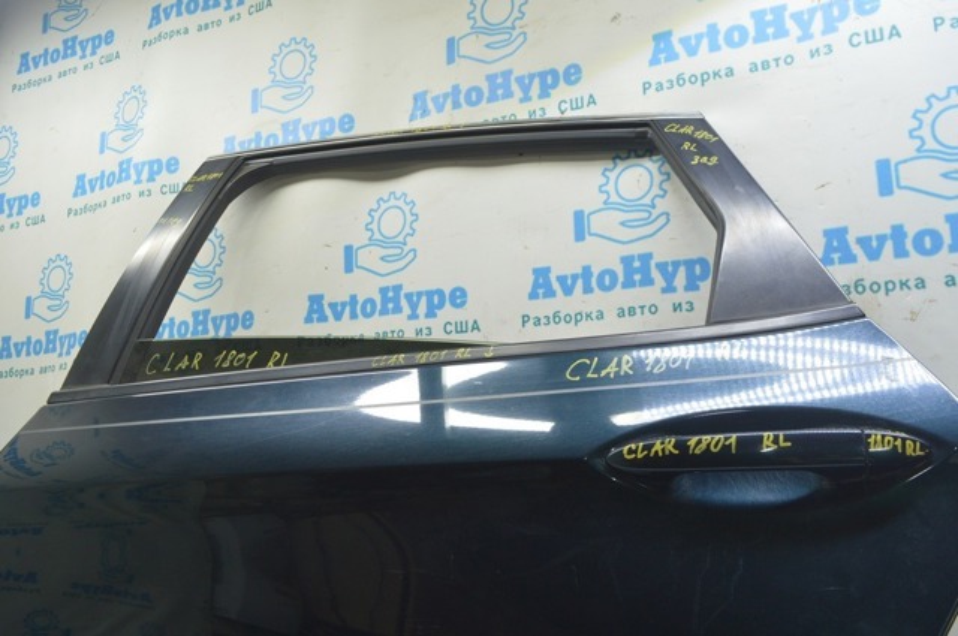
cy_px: 318
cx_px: 479
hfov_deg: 67.4
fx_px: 718
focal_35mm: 27
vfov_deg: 47.8
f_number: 5.6
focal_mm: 18
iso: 400
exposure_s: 1/20
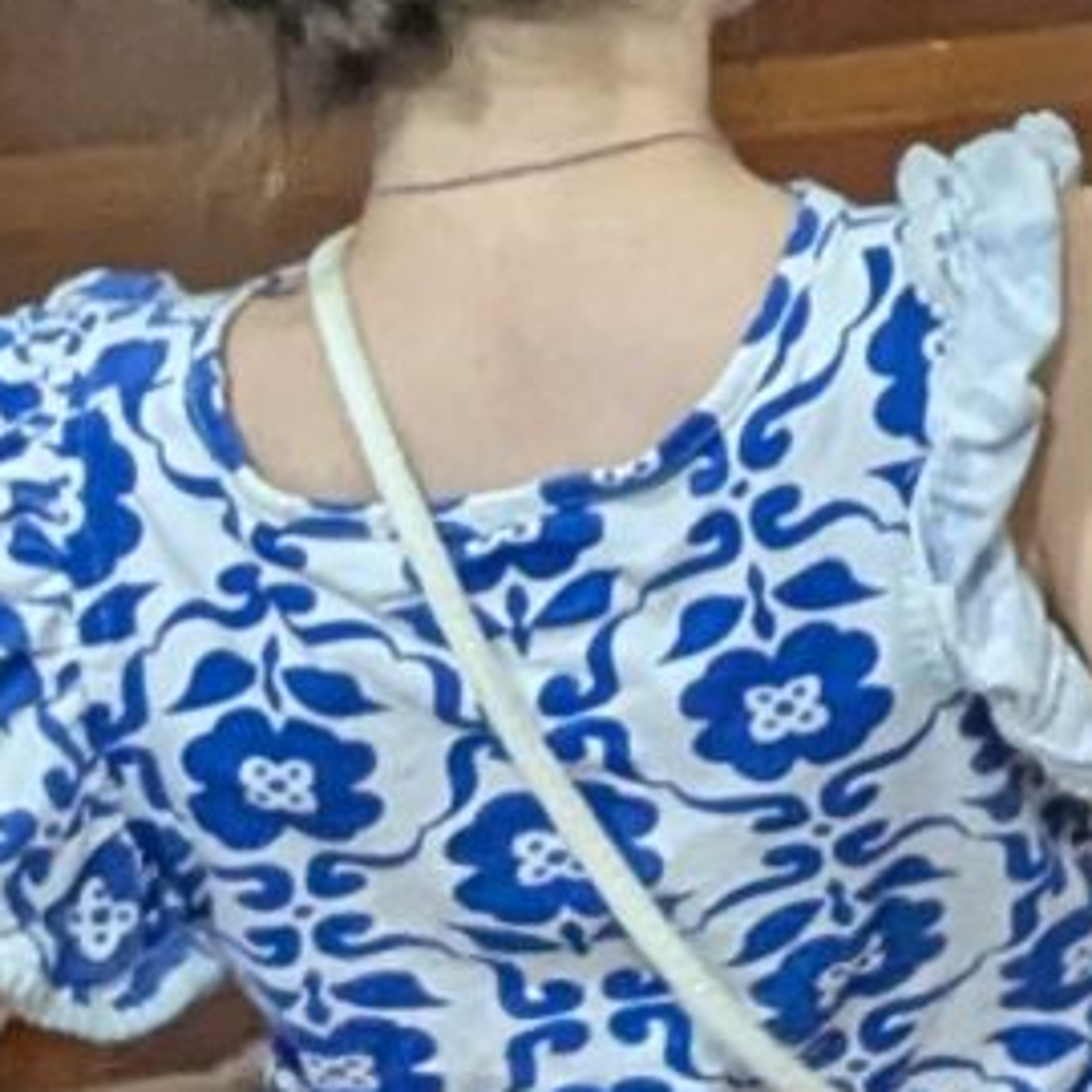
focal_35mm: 226
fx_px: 8066
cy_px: -1840
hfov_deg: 6.9
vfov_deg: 7.1
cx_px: 3349
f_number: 1.73
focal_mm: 4.38
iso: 253
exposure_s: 1/120
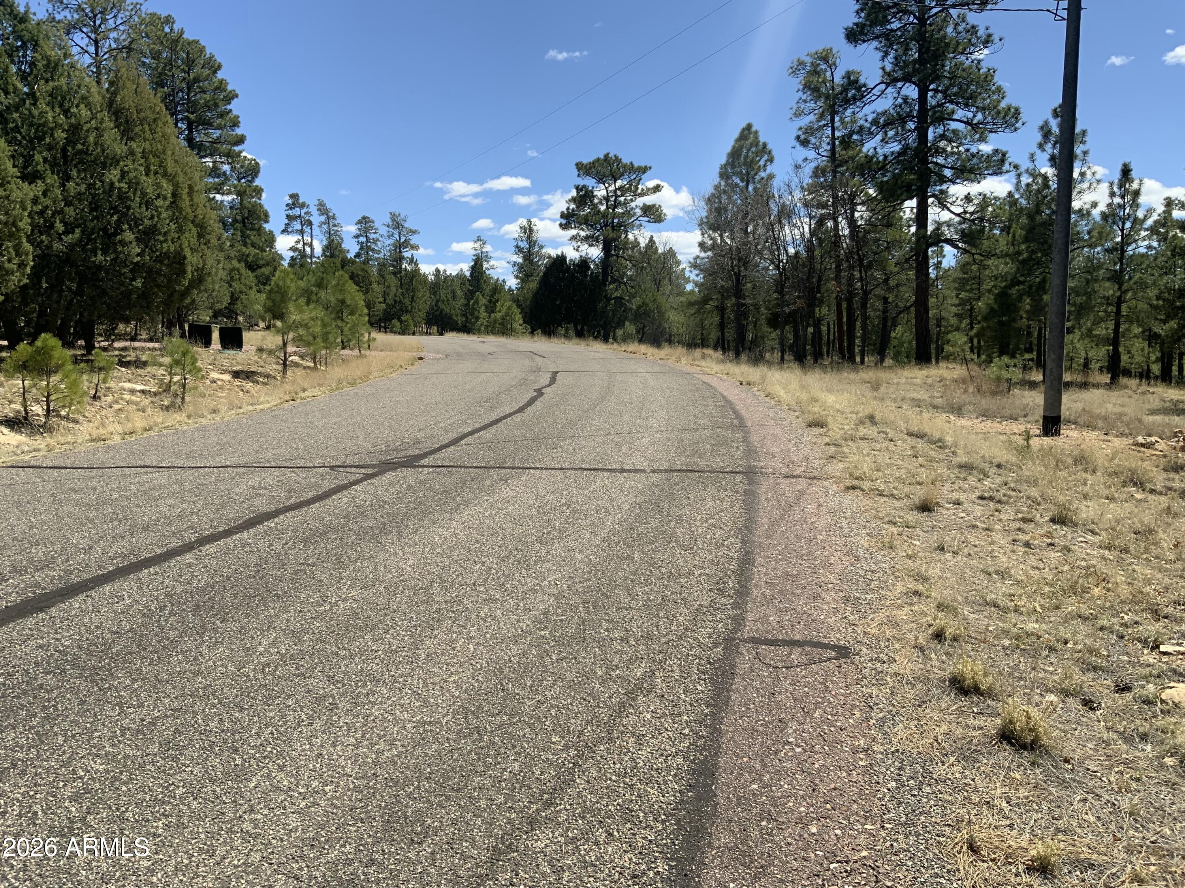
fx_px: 993
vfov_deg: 48.2
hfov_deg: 61.7
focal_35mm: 29
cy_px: 444
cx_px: 592
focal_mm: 3
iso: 16
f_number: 1.8
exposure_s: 1/1848
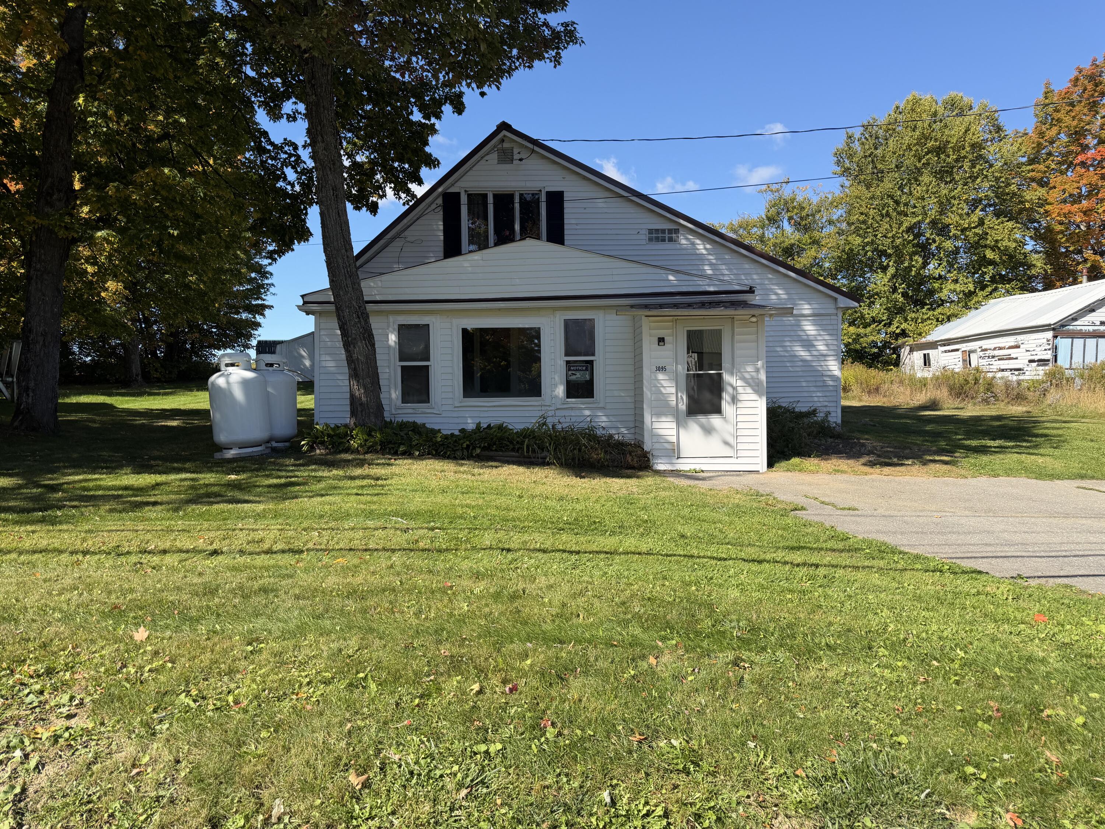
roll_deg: +1.2
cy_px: 414
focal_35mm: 24
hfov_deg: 71.6
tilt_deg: -2.5
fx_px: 766
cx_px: 552
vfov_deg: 56.8
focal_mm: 6.76
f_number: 1.78
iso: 80
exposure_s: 1/2525
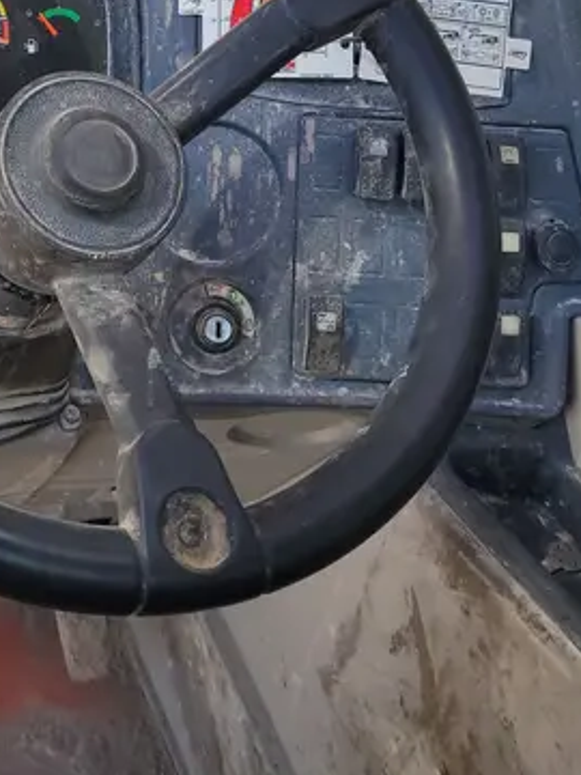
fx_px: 1186
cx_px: 0
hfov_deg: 26.1
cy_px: 91
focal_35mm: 53
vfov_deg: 34.4
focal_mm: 5.4
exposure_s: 1/605
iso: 40
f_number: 1.8
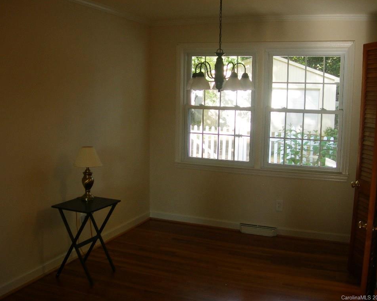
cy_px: 149
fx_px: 446
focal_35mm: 40
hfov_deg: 45.8
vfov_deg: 37.3
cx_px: 184
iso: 50
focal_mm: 7.8
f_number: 2.8
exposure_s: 1/57.4
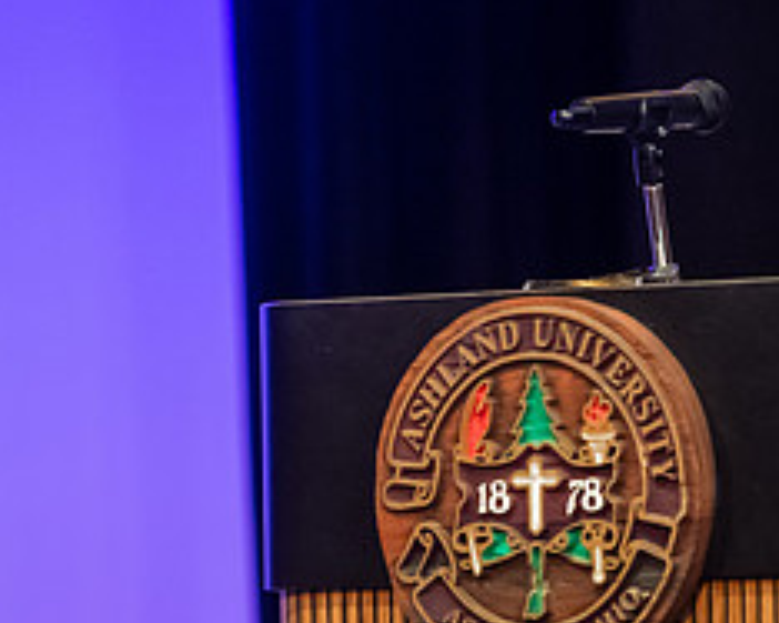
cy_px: 395
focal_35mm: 407
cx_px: 739
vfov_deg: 3.8
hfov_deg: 4.7
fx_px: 9380
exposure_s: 1/200
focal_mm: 175
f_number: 3.2
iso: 4000
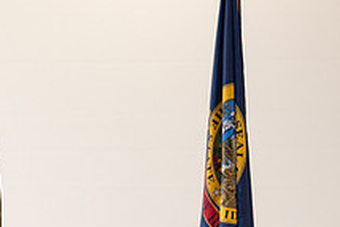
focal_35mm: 230
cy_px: 275
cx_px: -92
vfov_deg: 6.0
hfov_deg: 8.8
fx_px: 2174
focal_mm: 85
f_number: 1.8
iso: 640
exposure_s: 1/125
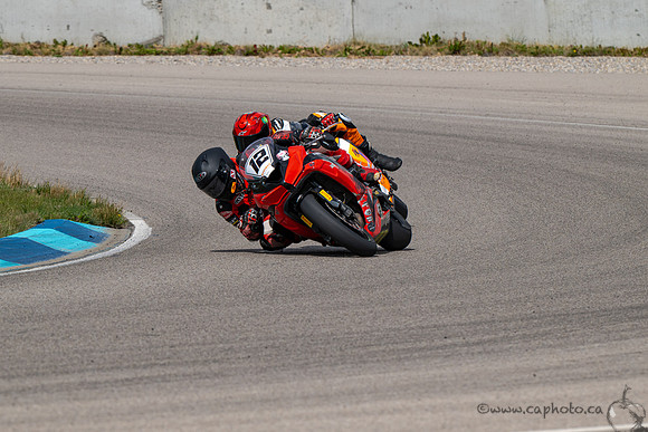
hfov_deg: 4.5
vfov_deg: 3.0
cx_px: 297
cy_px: 194
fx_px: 8158
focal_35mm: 453
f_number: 11
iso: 180
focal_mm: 370
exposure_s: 1/800
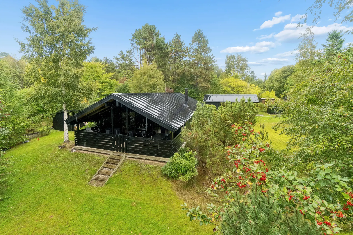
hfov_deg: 100.4
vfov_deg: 77.3
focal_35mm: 15
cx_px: 176
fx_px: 147
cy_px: 118
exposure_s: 1/200
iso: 800
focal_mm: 10
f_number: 7.1
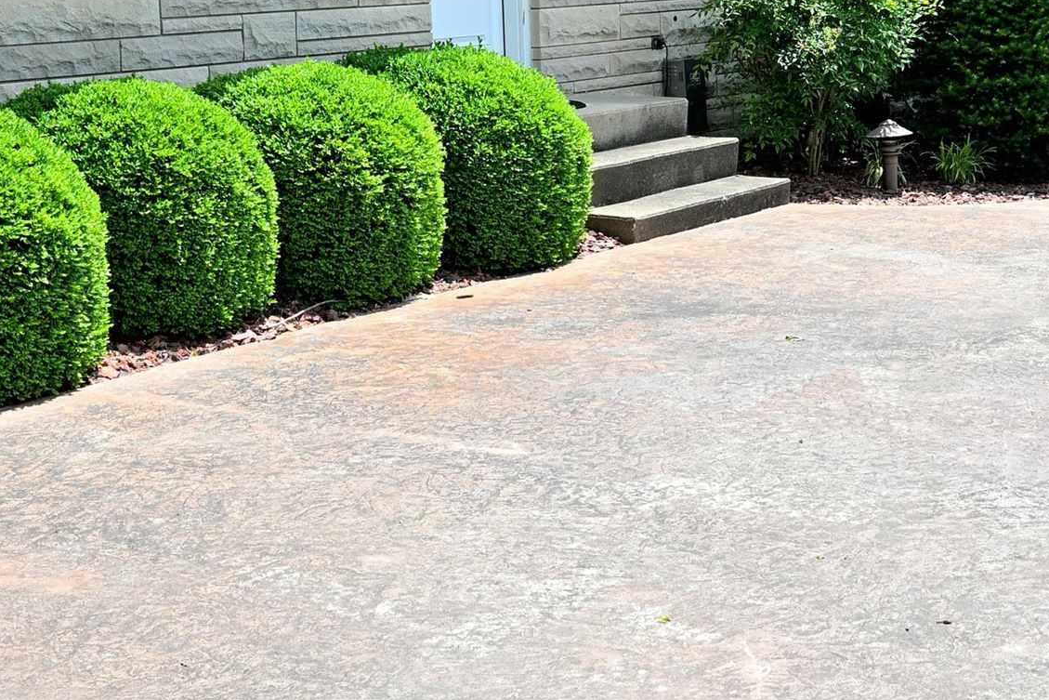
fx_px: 2021
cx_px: 608
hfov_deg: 29.1
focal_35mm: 69
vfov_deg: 19.5
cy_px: 168
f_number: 7.1
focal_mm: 17
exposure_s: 1/400
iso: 100
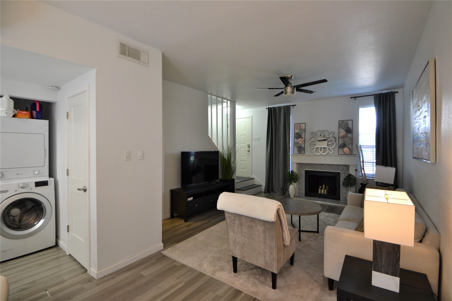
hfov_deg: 100.4
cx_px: 226
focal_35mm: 15
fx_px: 188
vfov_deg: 77.3
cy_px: 150
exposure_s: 1/60
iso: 400
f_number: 4
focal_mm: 10
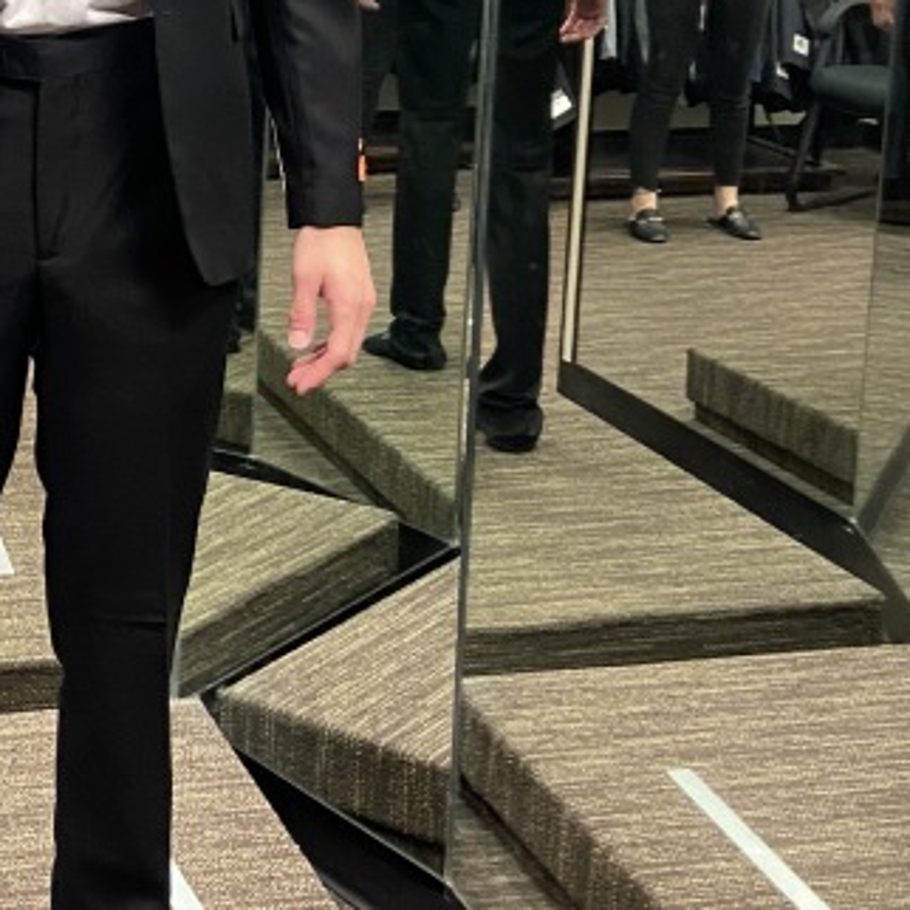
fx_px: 2260
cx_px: 68
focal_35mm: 76
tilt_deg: -11.1
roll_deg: -0.3
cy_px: 201
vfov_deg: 22.5
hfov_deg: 22.2
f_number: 1.8
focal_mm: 4.25
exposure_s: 1/60
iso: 250
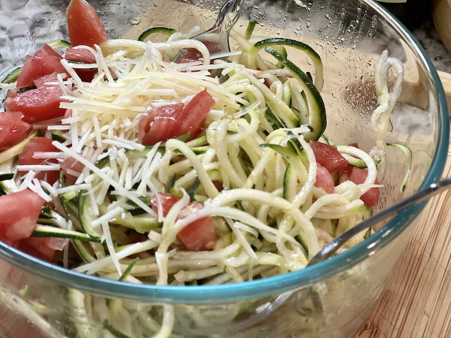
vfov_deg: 19.1
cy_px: 169
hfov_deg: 25.3
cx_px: 226
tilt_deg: -44.7
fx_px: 1003
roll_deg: -3.8
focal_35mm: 77
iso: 200
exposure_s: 1/40
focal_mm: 9
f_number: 2.8
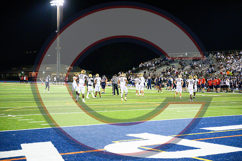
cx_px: 121
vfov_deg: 20.0
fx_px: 457
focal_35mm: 68
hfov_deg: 29.7
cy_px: 80
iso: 32000
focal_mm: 68
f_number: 2.8
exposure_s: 1/3200
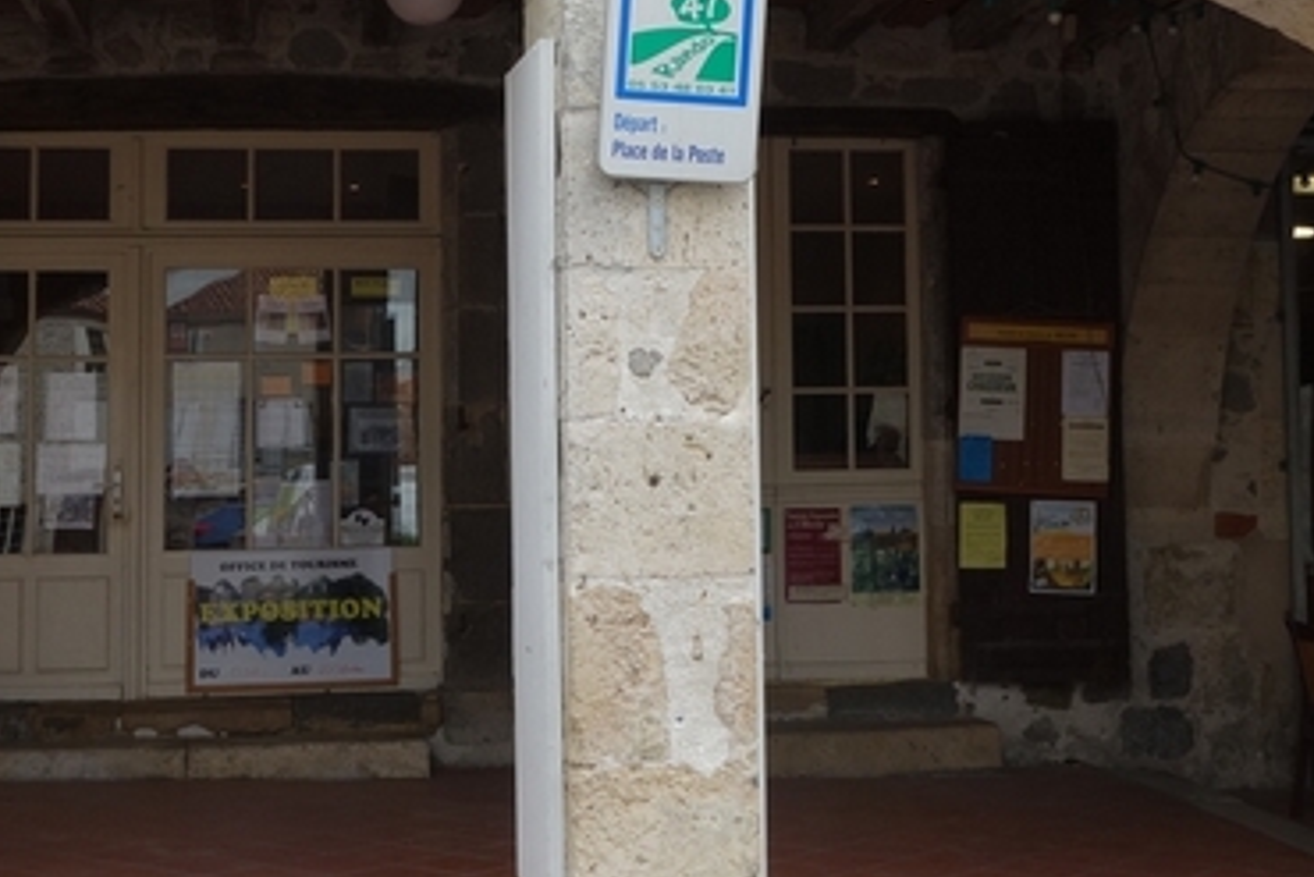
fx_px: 2483
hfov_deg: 29.6
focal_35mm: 68
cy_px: 240
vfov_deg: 19.9
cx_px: 591
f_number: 5.6
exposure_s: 1/160
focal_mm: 11.75
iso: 125
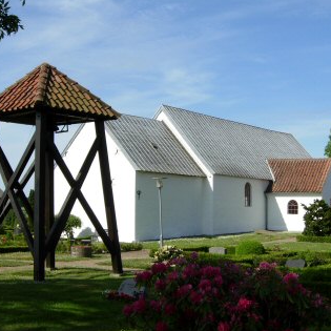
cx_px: 159
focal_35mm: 43
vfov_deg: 39.2
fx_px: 465
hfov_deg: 39.2
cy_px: 166
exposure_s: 1/384
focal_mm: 7.5
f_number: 6.1
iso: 50
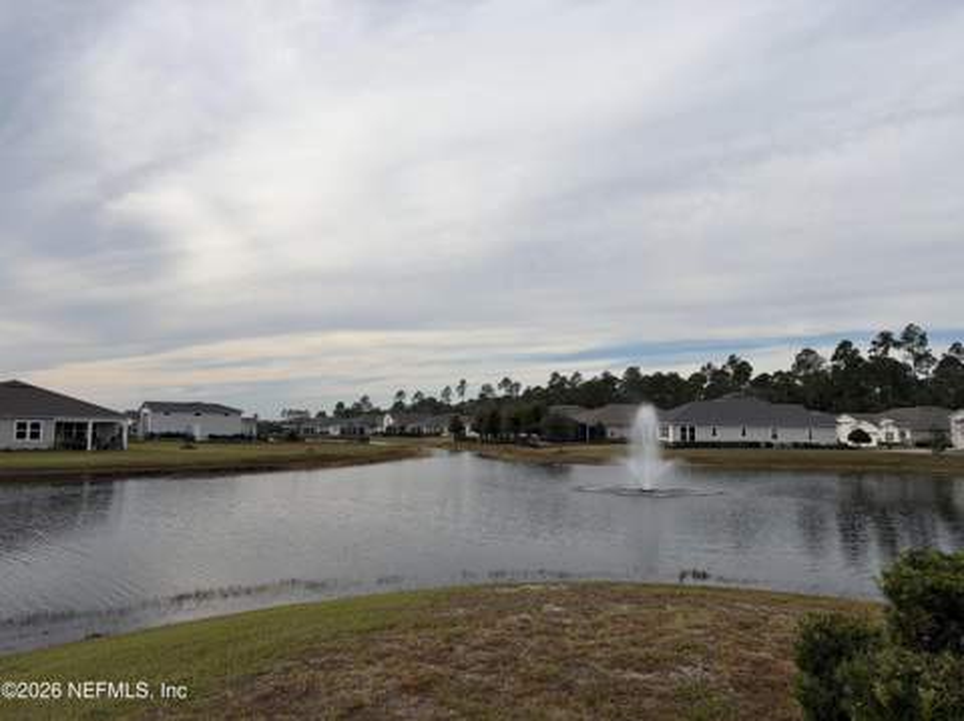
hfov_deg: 67.4
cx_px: 482
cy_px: 360
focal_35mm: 26
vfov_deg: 53.0
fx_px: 723
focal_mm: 5.96
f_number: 1.6
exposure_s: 1/4608
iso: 50
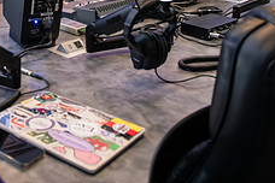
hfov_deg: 30.9
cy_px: -44
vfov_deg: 20.6
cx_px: 12
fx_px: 466
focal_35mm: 61
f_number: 3.2
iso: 640
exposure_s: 1/80
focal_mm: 24
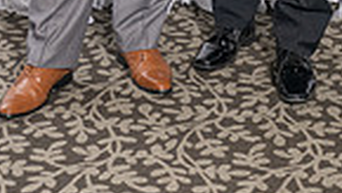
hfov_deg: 13.8
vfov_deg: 7.4
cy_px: -224
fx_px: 1417
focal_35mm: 156
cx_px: 203
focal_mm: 32
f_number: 3.5
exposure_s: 1/160
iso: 400
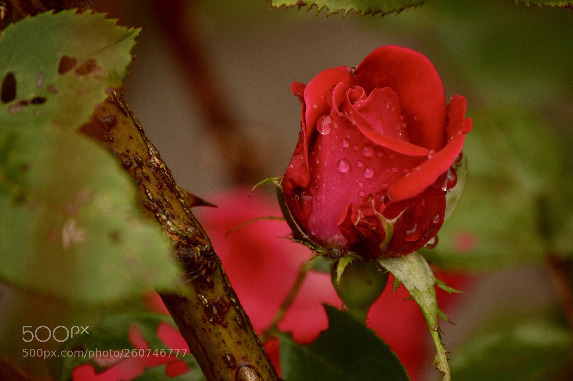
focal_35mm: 300
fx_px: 4771
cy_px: 190
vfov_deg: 4.6
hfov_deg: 6.9
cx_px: 286
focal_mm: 200
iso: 400
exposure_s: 1/200
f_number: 5.6
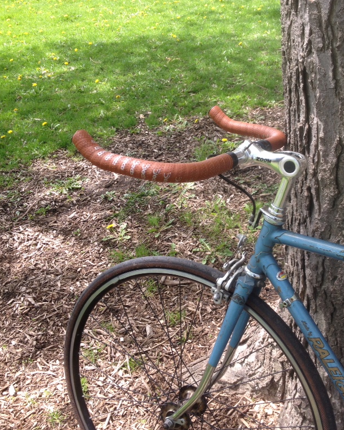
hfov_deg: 32.4
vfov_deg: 40.3
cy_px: 213
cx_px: 234
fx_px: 585
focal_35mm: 46
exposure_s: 1/310
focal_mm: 4.28
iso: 50
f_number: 2.4
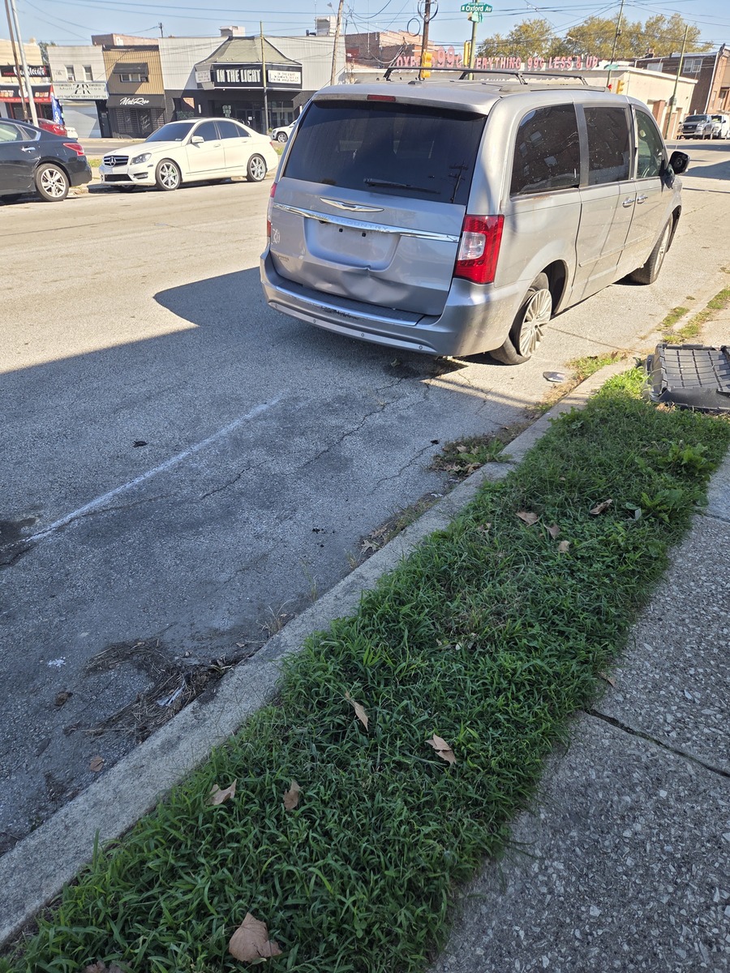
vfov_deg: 73.9
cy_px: 486
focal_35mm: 23
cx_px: 365
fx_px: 647
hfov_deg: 58.9
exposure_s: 1/1946
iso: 80
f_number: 1.8
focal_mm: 5.4
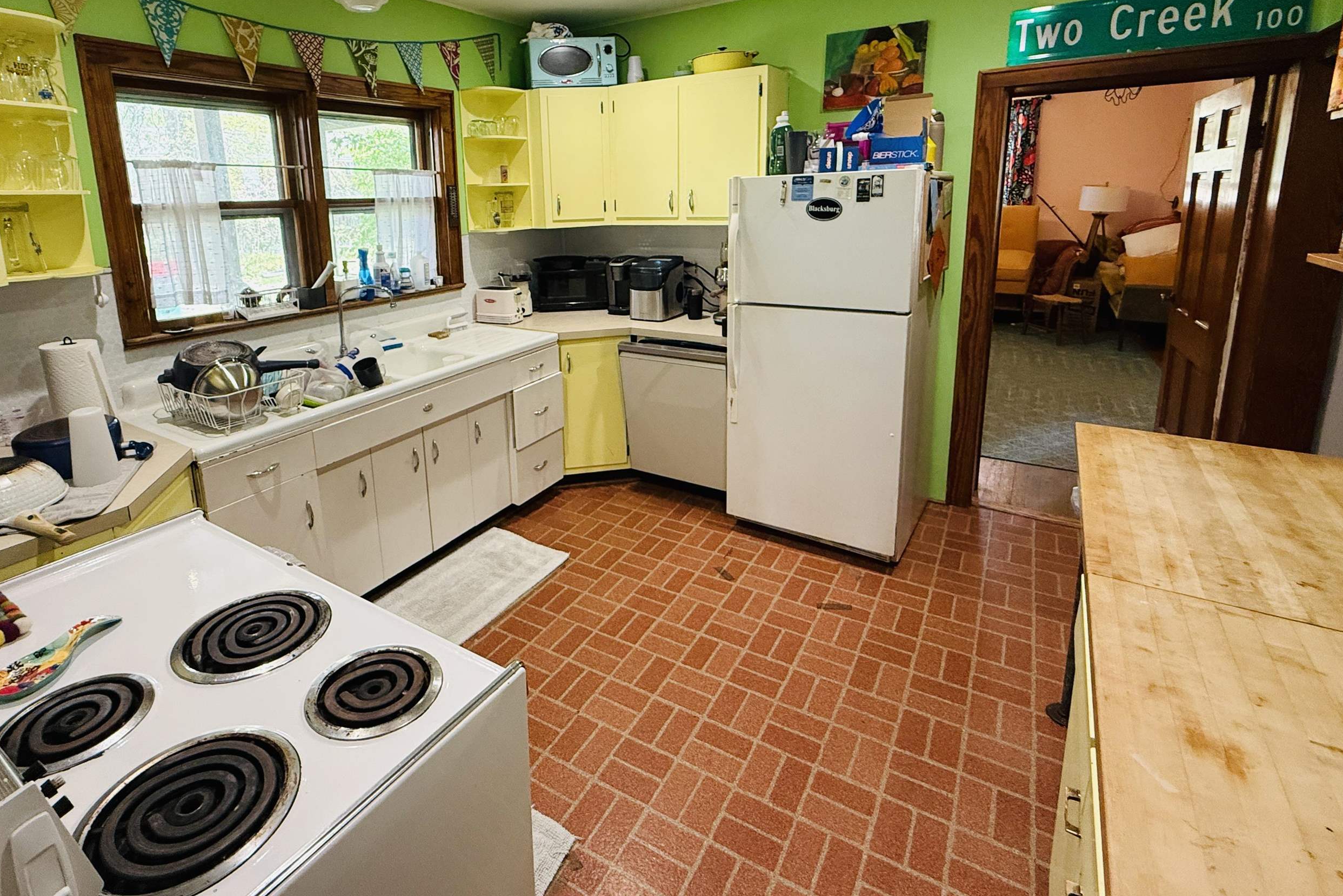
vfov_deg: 66.2
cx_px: 592
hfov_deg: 89.6
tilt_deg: -11.4
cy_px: 325
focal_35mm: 18
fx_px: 671
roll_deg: +1.8
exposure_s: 1/108
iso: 320
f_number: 2.2
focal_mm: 2.22
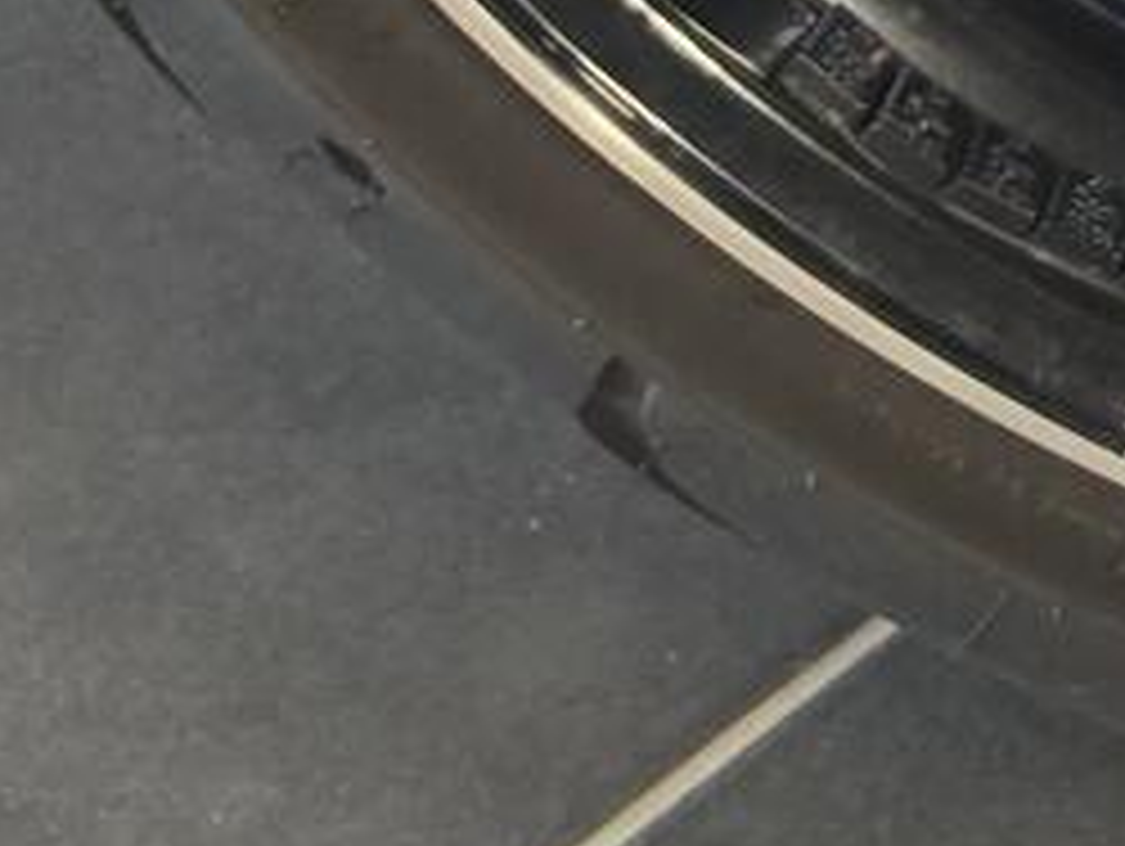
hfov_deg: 10.0
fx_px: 5986
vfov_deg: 7.2
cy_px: -1706
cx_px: 2151
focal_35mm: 184
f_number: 1.4
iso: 320
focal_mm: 6.5
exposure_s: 1/120
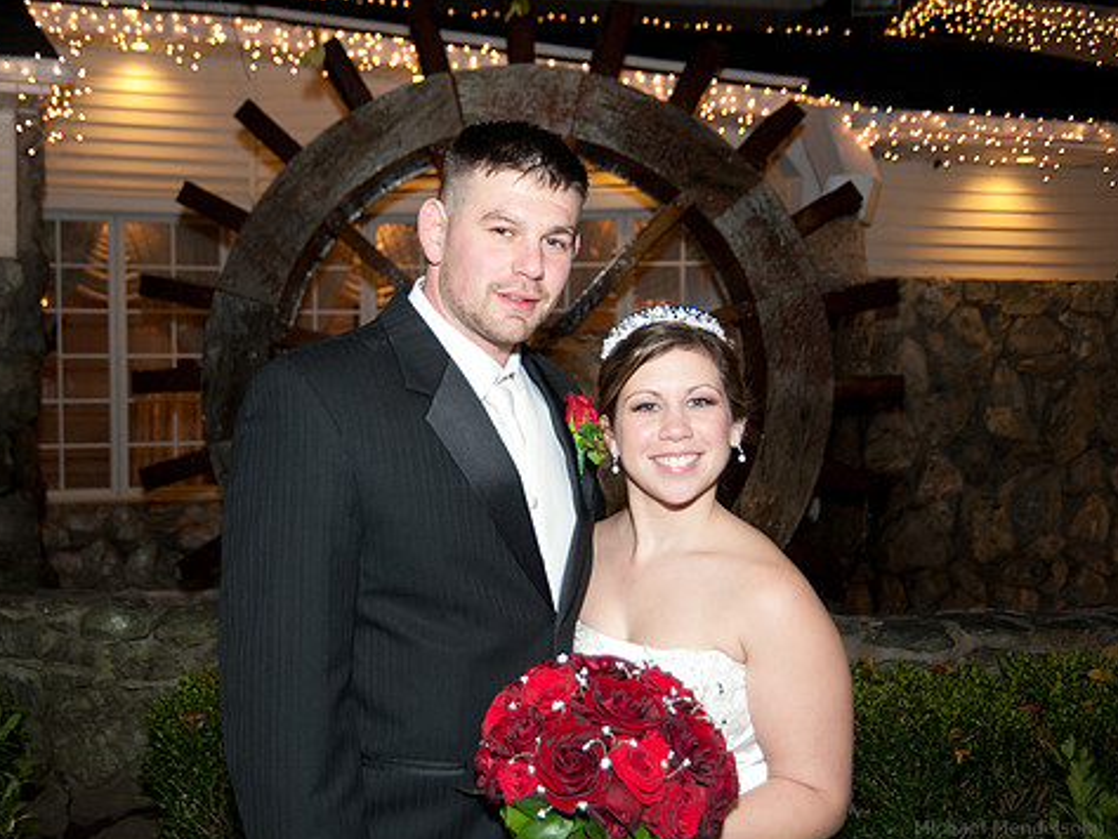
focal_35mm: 47
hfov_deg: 40.3
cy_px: 412
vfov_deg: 30.9
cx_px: 458
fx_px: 1519
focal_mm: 40
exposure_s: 1/60
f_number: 4.2
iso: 1250
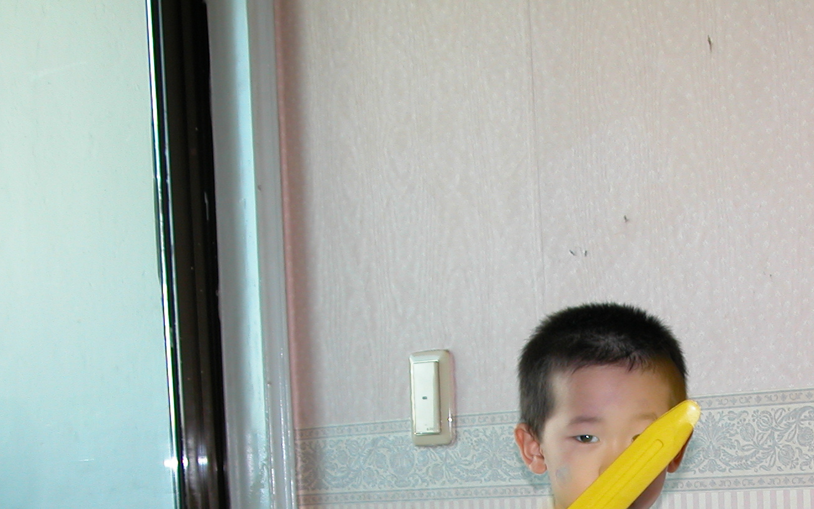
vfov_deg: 17.8
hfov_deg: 29.0
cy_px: 592
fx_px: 1553
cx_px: 579
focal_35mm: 70
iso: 100
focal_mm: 8.9
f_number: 2.8
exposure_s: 1/30
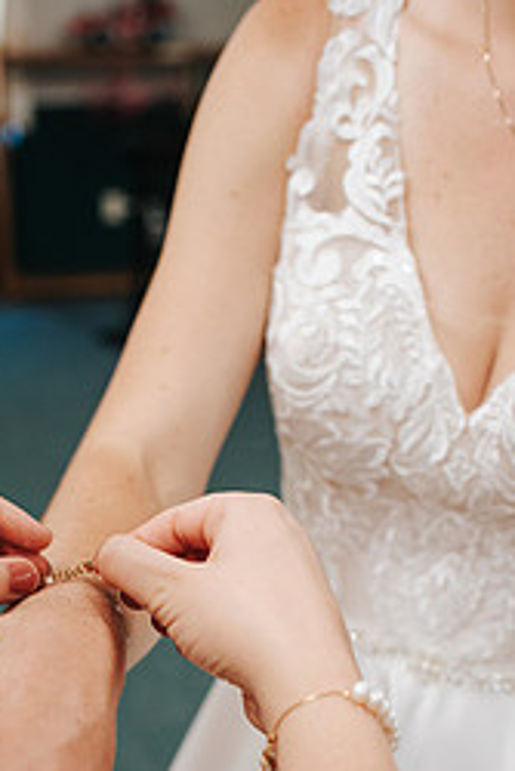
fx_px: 1350
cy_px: 657
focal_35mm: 63
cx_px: 96
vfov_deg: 30.8
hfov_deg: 21.3
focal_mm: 35
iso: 1000
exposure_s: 1/125
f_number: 3.2
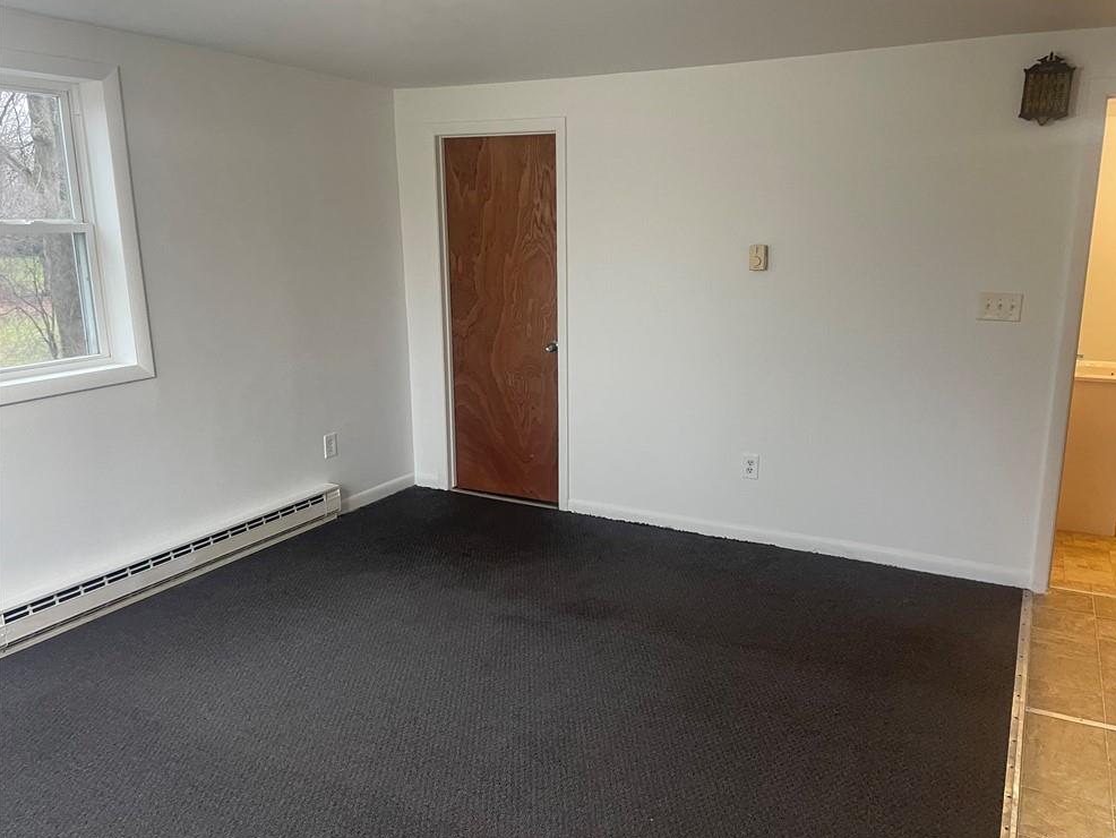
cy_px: 426
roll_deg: +0.1
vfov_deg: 51.4
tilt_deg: -14.0
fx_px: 871
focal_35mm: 27
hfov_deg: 65.3
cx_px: 577
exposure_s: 1/60
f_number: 1.6
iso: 125
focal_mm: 4.2
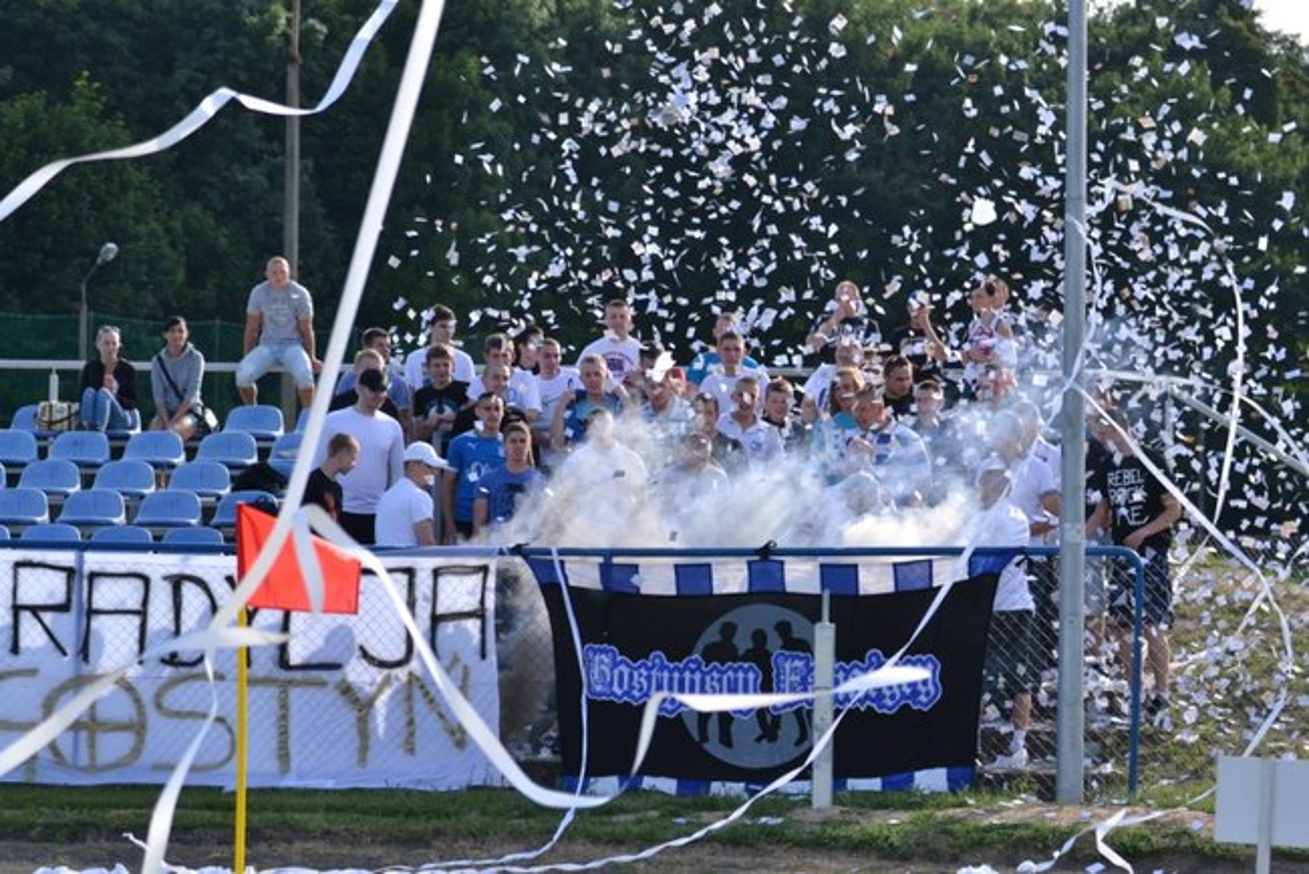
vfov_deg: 11.4
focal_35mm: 120
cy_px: 437
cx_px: 654
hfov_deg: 17.1
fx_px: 4365
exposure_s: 1/800
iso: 200
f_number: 4
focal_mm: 80
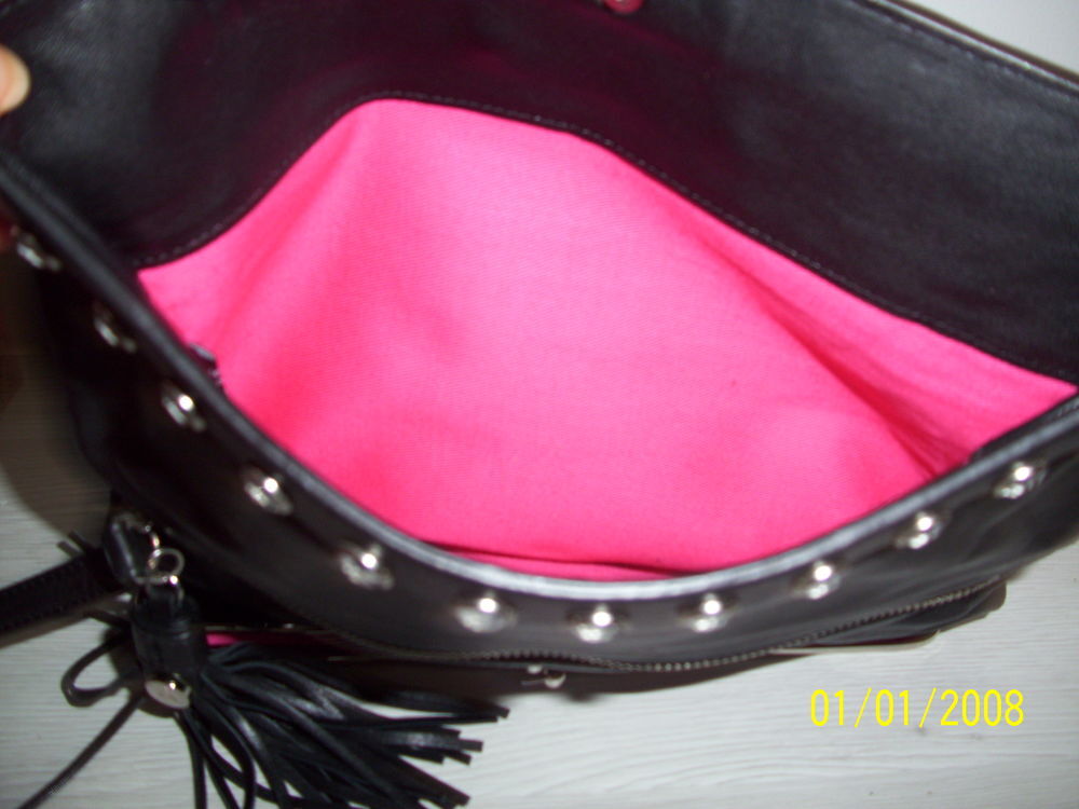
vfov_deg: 41.8
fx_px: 1060
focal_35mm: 34
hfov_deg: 54.0
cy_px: 404
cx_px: 540
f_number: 2.9
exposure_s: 1/40
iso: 80
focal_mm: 5.7
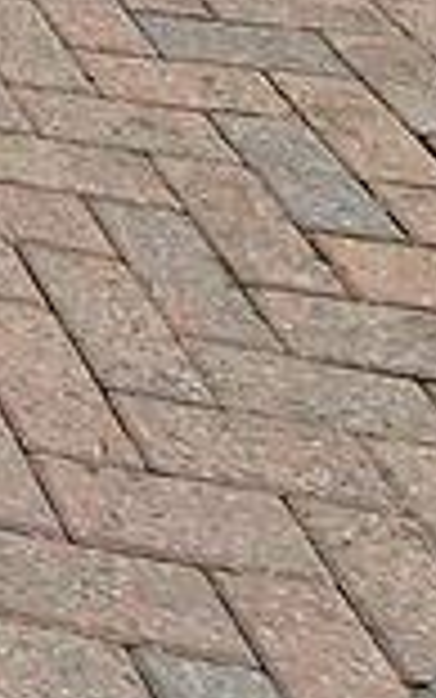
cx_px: -1411
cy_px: -973
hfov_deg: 7.7
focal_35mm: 91
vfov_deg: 14.6
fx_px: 1728
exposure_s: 1/2664
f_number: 2.2
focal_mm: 2.2
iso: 50
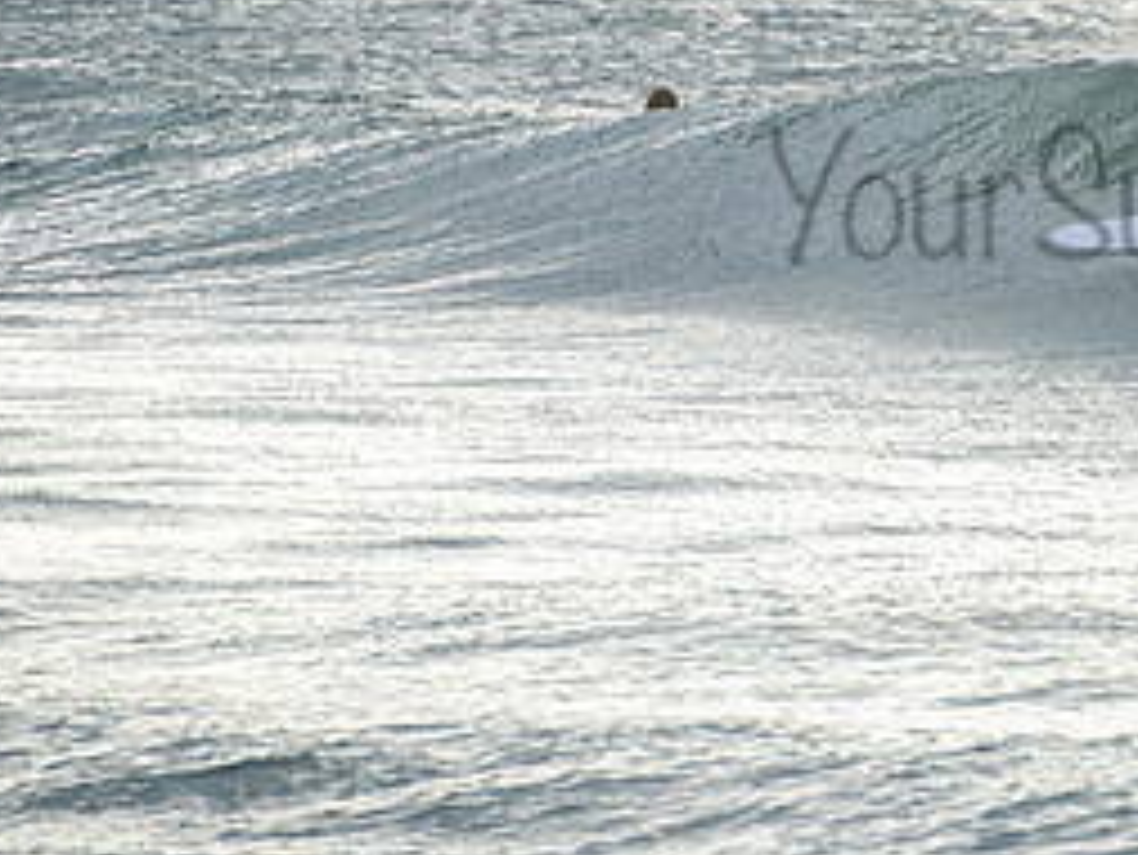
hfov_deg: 1.8
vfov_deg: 1.3
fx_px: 36476
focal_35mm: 1109
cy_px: 155
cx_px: 1232
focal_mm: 500
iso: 250
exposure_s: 1/1000
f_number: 5.6
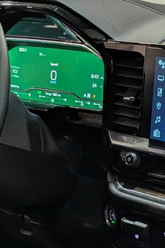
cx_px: 148
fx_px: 551
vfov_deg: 25.0
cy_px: 197
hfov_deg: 16.8
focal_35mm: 80
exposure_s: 1/40
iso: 27
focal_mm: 4.53
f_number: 1.7
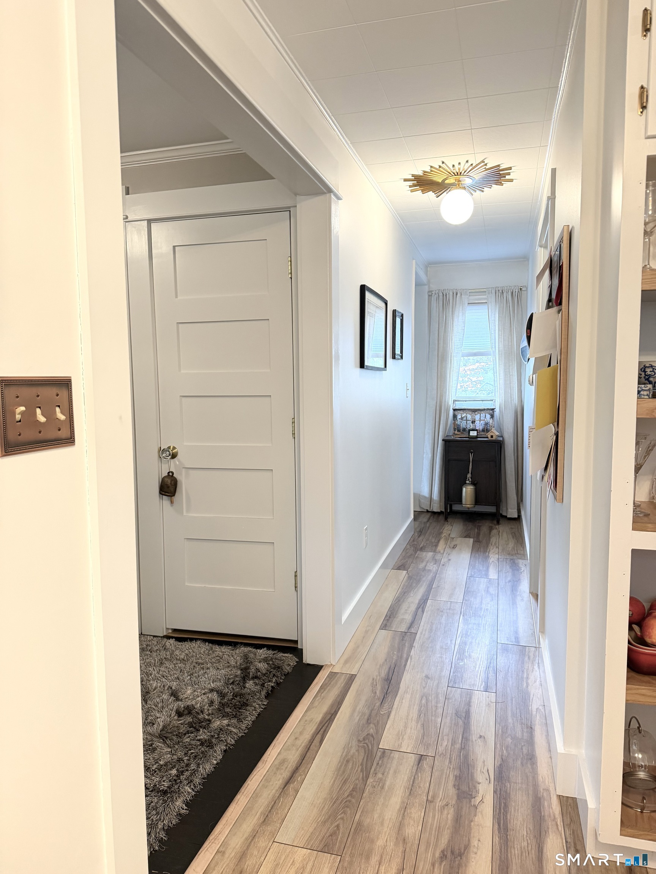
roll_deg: +0.7
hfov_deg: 56.8
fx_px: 606
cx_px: 328
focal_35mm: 24
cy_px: 437
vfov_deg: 71.6
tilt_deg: -5.1
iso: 400
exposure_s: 1/60
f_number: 1.78
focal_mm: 6.76
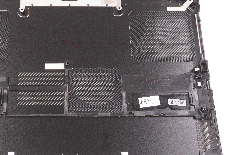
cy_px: 78
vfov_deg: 25.6
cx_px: 72
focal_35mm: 53
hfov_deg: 37.2
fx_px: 342
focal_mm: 25
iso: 2000
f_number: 6.3
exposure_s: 1/320
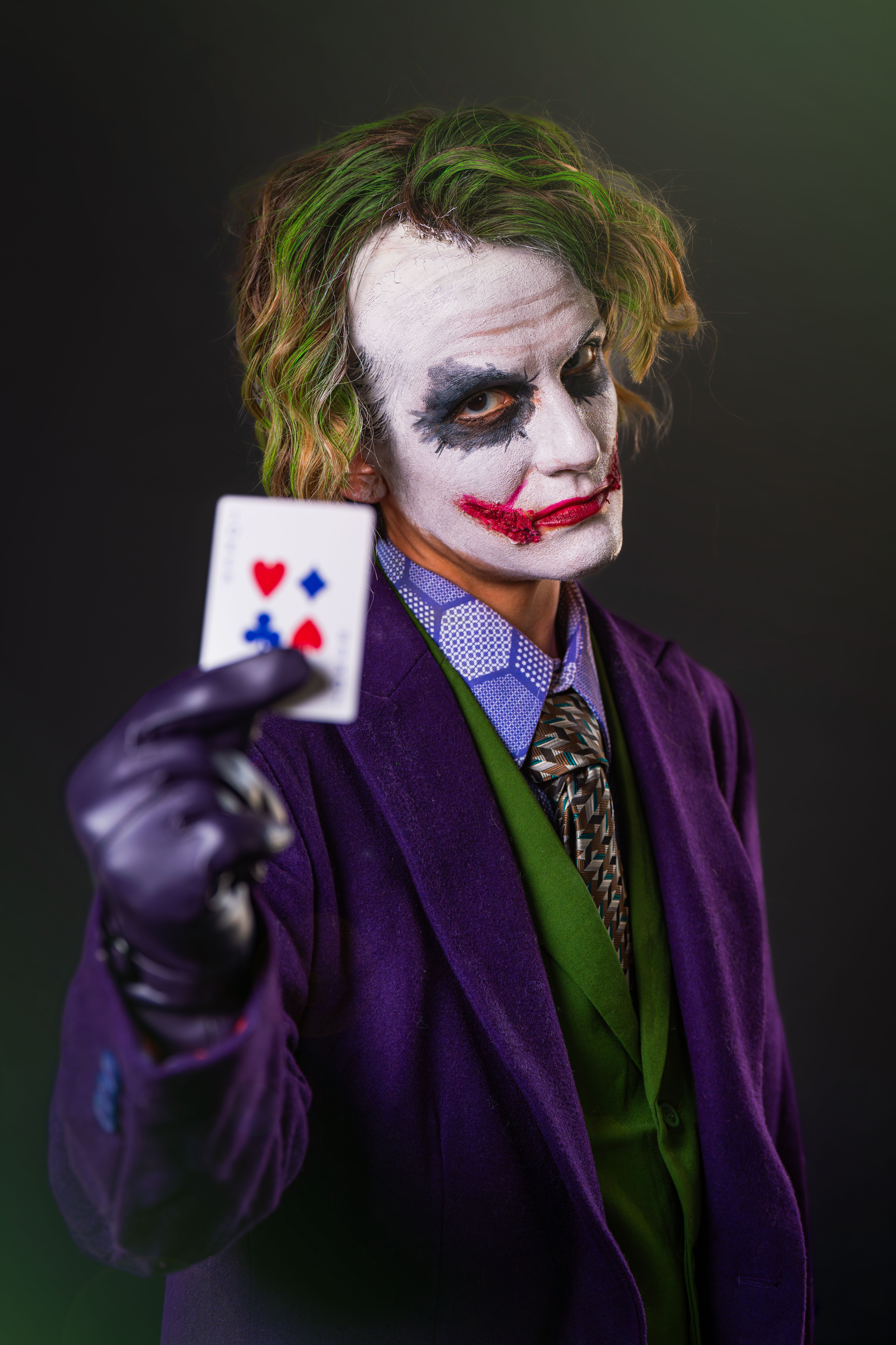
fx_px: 3285
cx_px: 448
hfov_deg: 15.5
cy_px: 672
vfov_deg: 23.1
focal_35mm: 88
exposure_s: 1/160
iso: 125
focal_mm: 88
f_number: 4
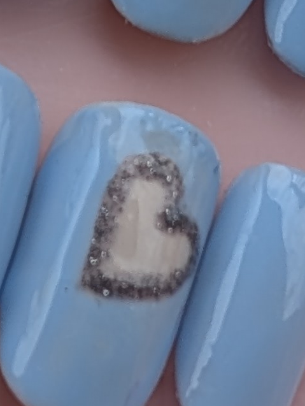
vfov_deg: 6.2
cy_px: -170
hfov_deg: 4.7
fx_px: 3683
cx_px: -13
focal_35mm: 314
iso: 21
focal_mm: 6.9
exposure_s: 1/318
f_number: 1.68
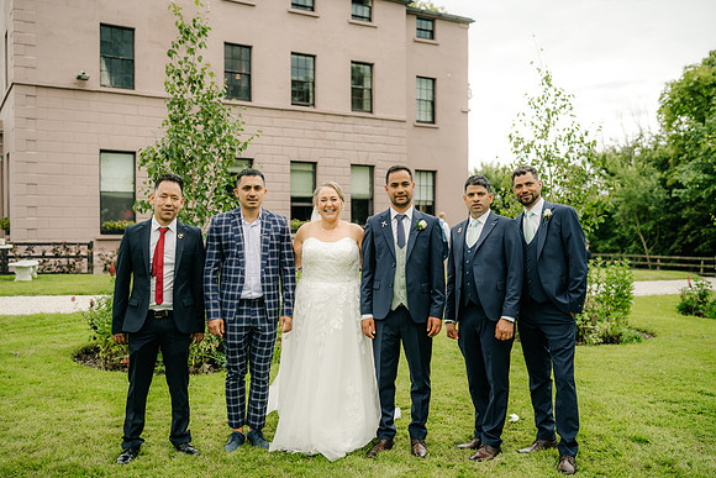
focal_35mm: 35
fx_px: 696
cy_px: 239
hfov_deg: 54.4
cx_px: 358
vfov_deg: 37.9
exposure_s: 1/500
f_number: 2.2
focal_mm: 35
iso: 100
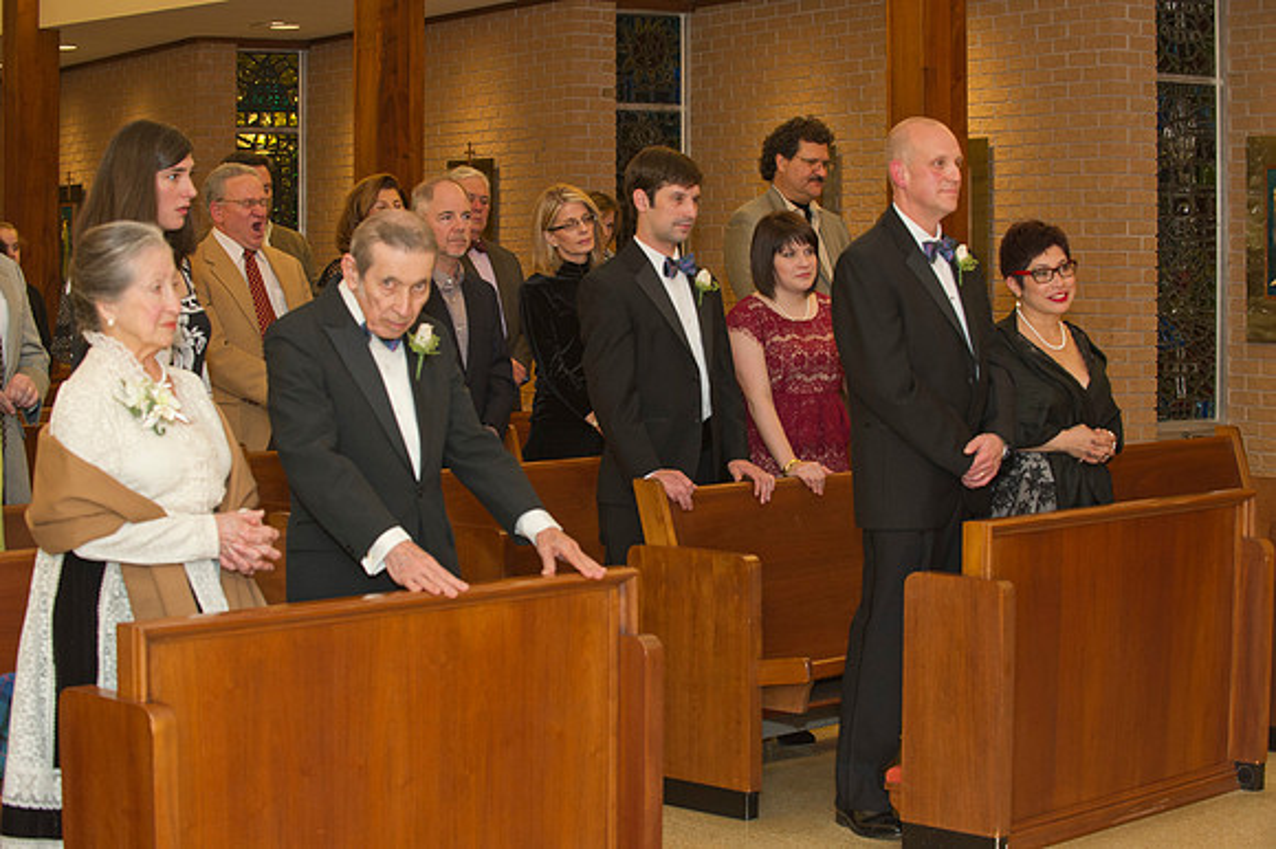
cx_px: 638
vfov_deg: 19.4
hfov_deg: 28.9
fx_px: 2480
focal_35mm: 70
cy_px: 424
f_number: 5
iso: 1600
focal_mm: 70
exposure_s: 1/80
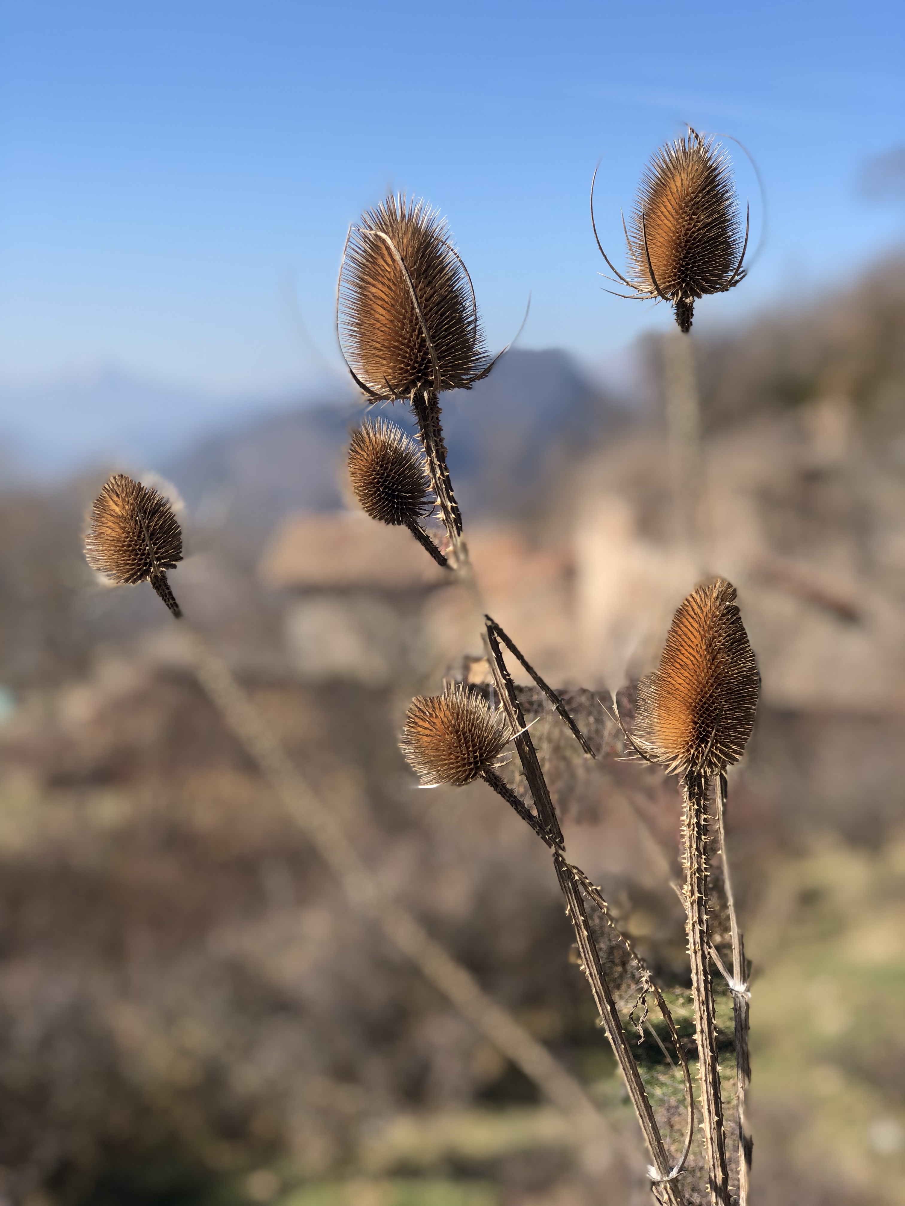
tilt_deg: -3.7
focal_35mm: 57
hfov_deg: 25.7
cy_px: 603
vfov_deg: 33.8
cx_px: 452
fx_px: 1987
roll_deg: -3.1
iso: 20
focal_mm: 6.6
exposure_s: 1/495
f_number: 2.8
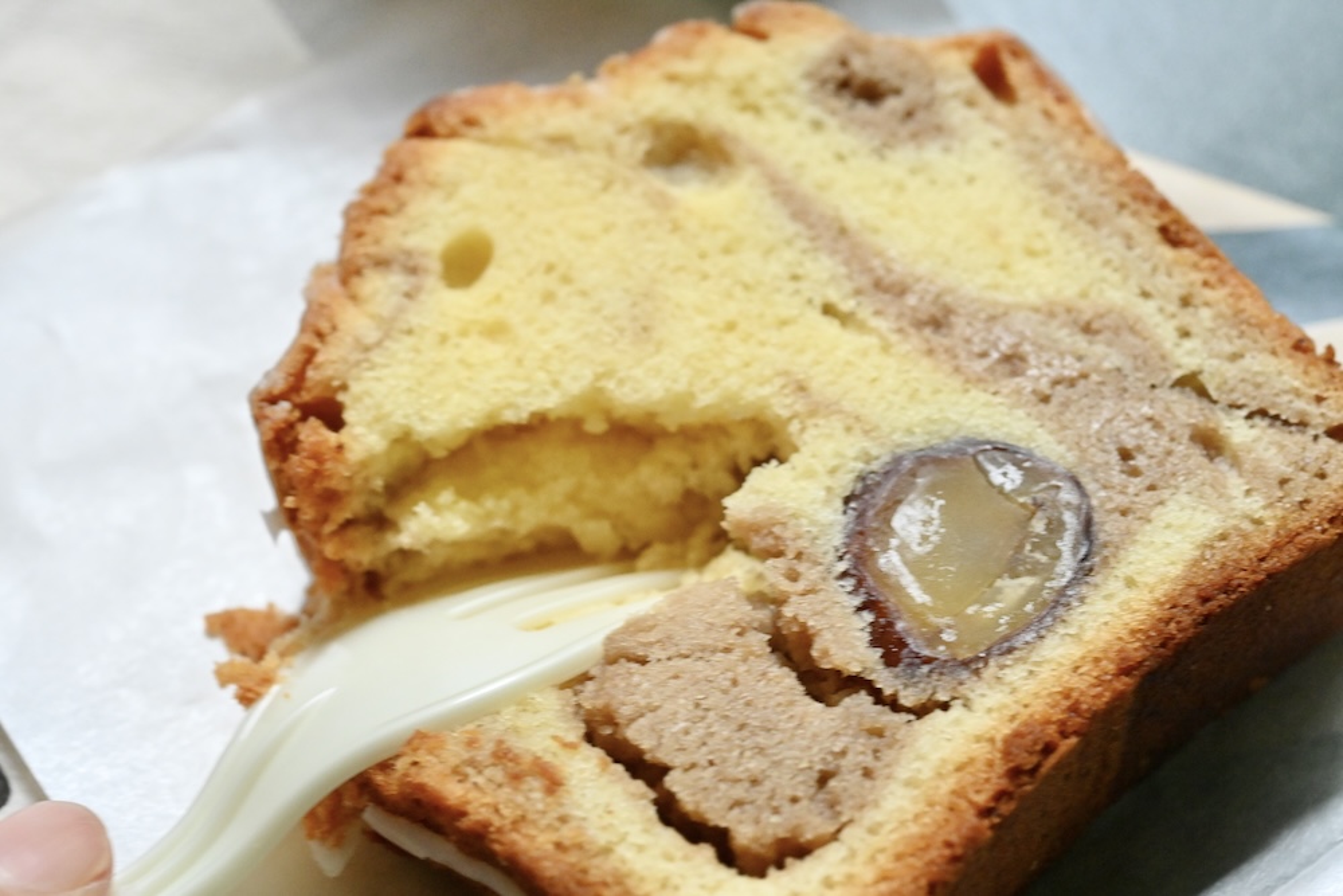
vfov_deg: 22.6
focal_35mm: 60
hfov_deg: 33.4
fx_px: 2239
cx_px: 672
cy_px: 448
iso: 6400
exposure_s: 1/125
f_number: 9
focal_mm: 60
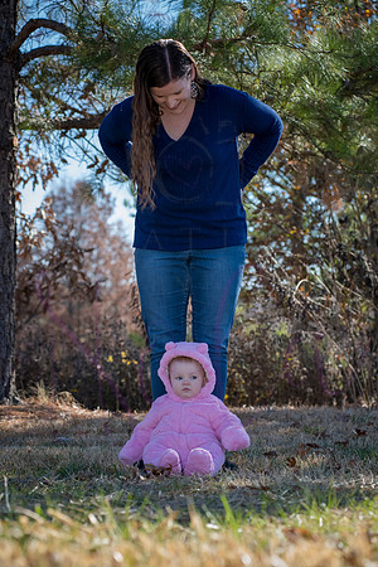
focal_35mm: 80
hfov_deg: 17.1
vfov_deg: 25.4
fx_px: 1260
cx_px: 189
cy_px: 284
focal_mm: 80
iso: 400
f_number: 5
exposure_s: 1/640
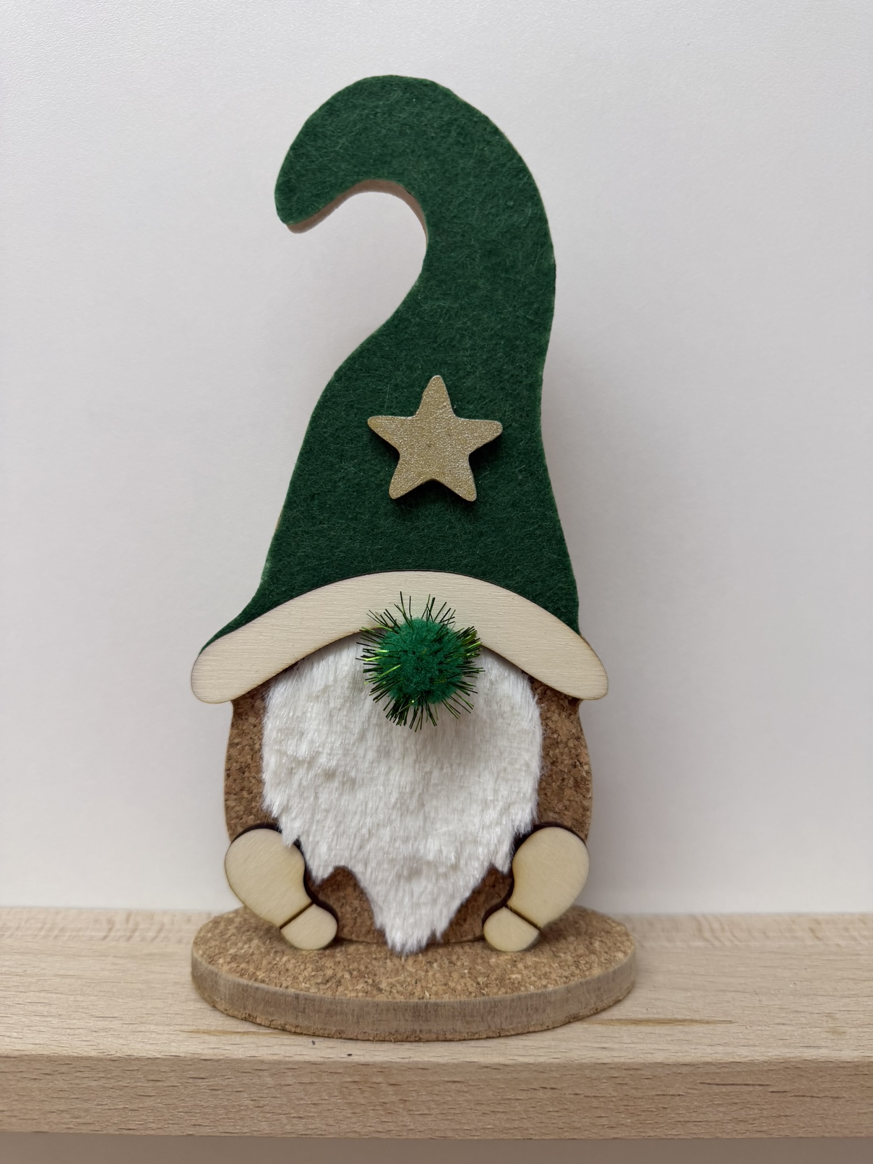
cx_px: 436
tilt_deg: -6.0
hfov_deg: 56.8
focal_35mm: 24
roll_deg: -0.1
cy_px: 582
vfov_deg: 71.6
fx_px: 807
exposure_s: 1/50
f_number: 1.78
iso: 125
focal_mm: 6.76
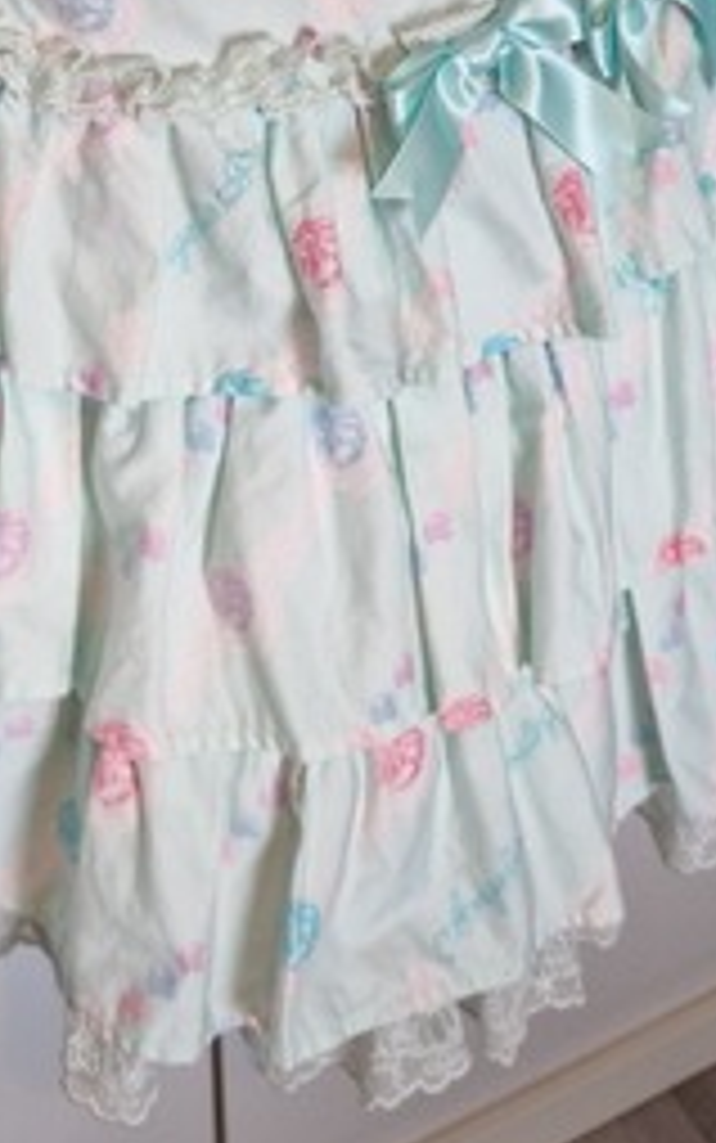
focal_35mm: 62
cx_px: 257
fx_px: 1934
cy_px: -128
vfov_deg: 29.5
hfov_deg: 20.9
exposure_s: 1/100
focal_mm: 5.4
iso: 50
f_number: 1.8
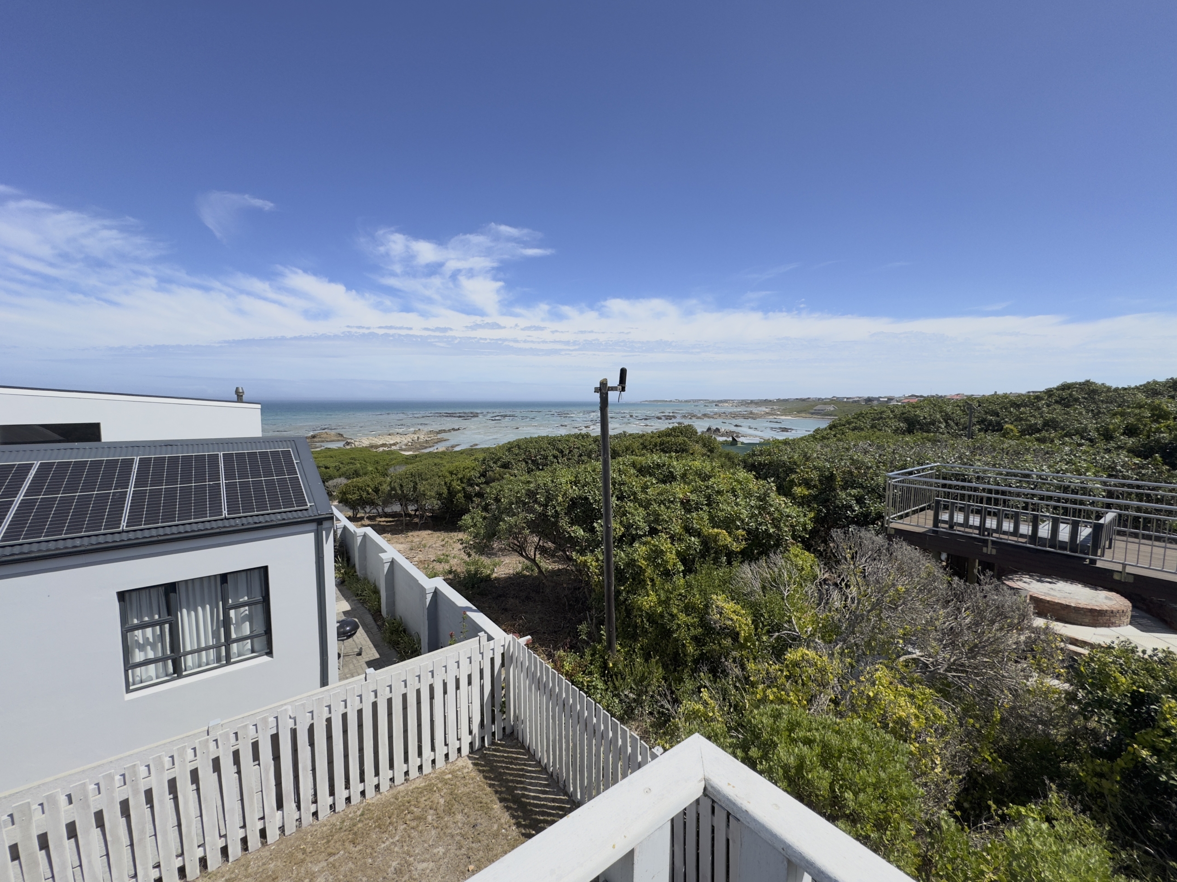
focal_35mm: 14
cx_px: 588
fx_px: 476
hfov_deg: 102.1
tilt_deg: -4.8
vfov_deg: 85.7
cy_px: 441
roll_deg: -0.2
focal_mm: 2.22
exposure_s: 1/2273
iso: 50
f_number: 2.2
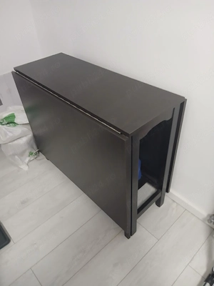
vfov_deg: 67.3
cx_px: 107
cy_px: 143
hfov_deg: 53.1
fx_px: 214
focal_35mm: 26
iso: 400
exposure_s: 1/25.1
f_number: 1.8
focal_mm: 3.98
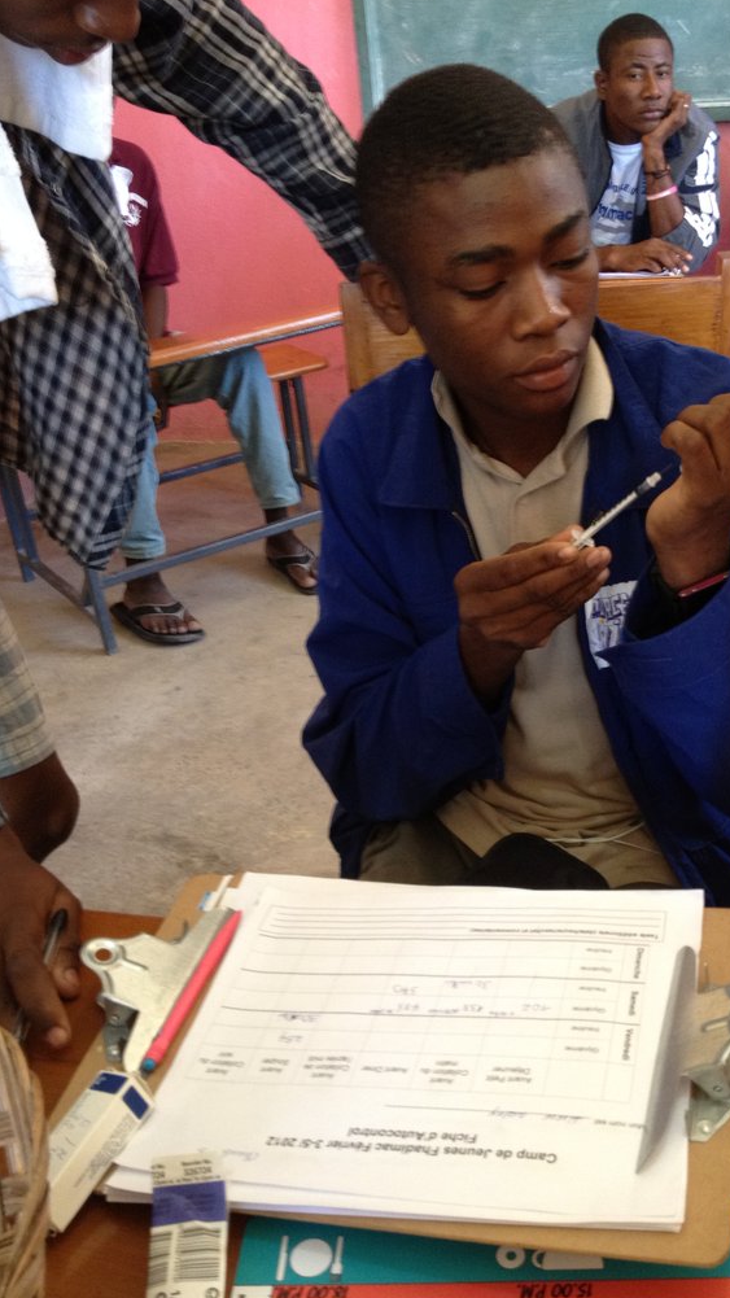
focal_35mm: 39
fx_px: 1342
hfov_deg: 30.2
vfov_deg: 51.6
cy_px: 655
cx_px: 475
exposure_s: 1/20
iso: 160
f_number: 2.4
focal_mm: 4.28
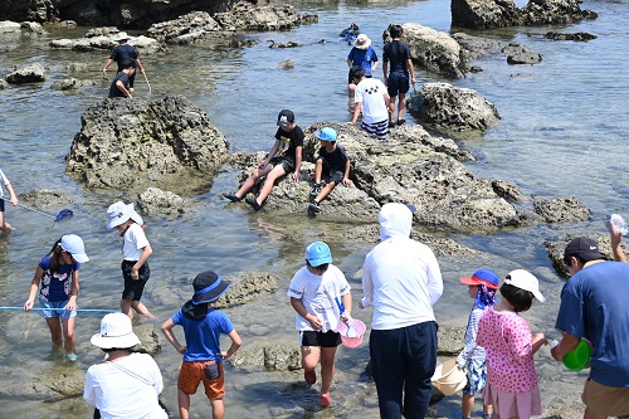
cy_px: 210
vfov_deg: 22.6
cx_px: 314
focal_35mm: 60
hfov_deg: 33.4
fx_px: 1048
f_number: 6
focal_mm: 60
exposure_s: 1/320
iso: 100
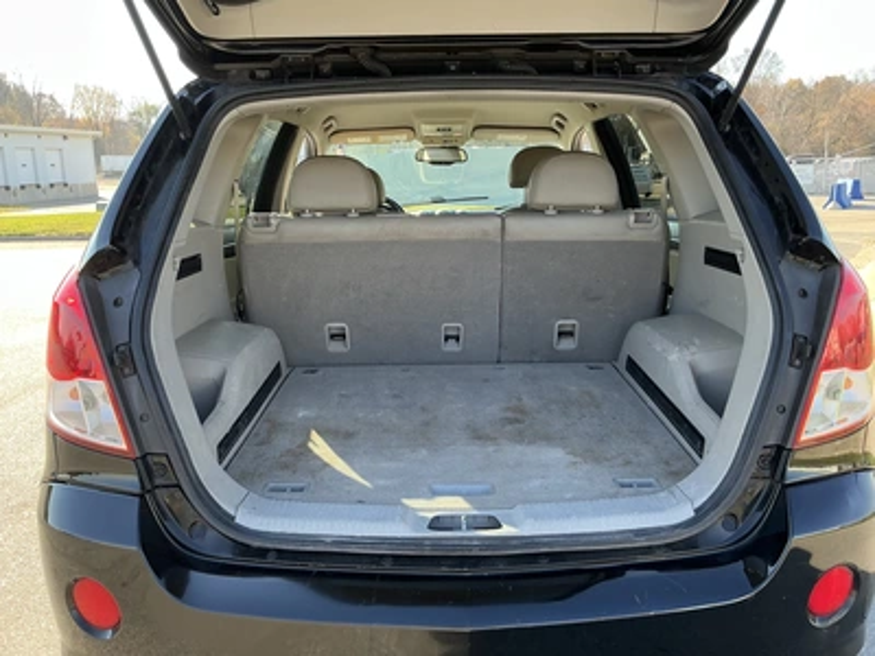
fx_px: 708
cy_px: 328
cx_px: 438
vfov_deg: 49.7
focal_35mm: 28
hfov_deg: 63.4
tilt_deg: -10.7
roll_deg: +1.1
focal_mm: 3
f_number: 1.8
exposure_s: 1/134
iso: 25
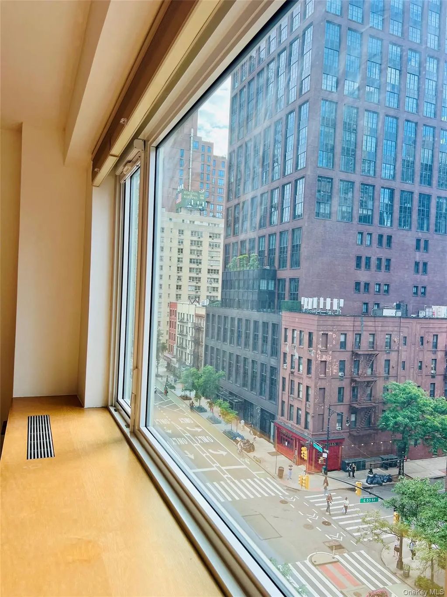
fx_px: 448
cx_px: 224
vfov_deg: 67.3
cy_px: 298
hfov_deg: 53.1
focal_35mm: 26
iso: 50
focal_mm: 5.7
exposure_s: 1/342
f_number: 1.5
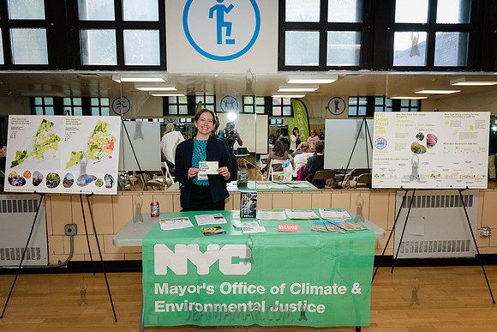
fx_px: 337
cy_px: 166
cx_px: 246
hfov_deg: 72.8
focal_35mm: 24
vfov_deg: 52.4
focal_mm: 24
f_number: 4.5
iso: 4000
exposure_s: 1/250
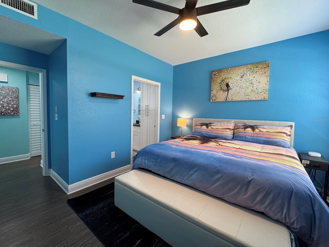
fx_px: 143
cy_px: 120
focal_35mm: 15
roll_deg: -0.8
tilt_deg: -3.2
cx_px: 158
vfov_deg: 81.7
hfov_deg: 98.1
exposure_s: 1/120
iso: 250
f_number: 2.2
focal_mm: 2.22
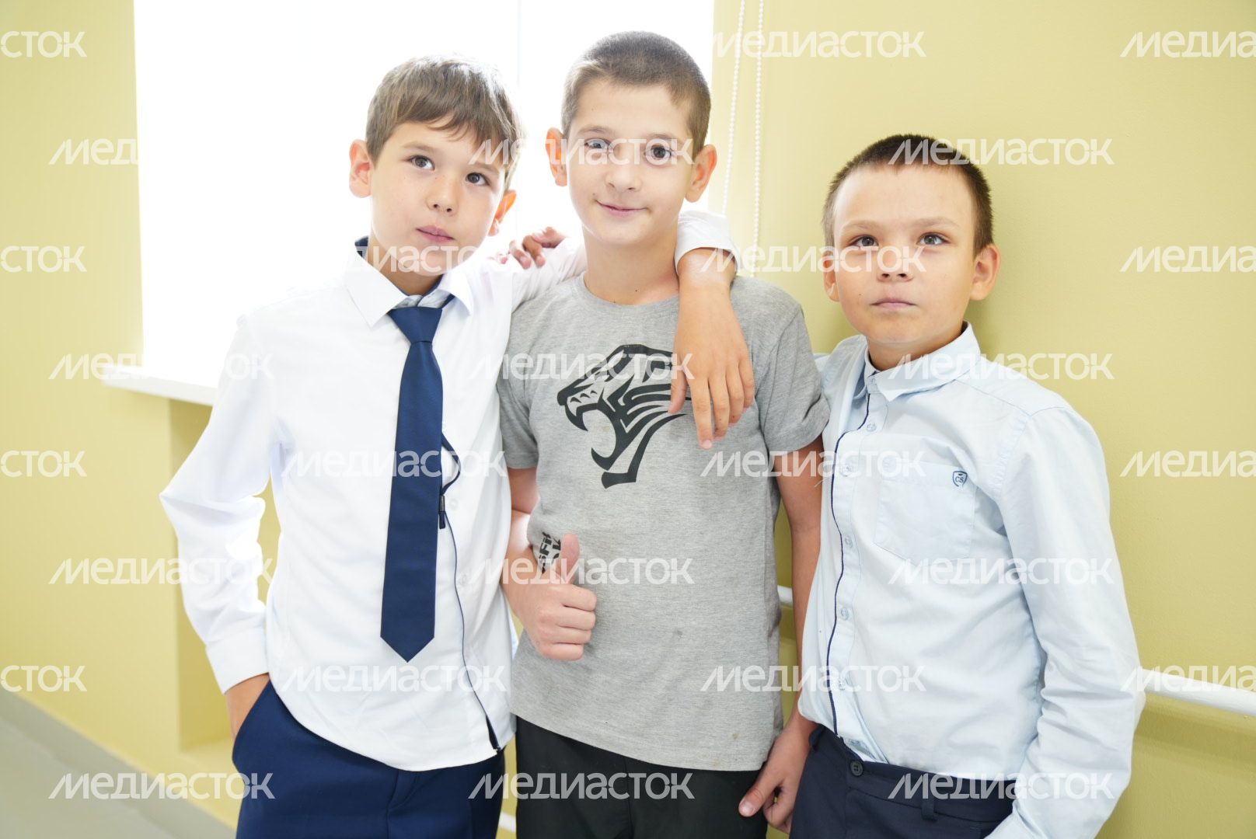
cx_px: 628
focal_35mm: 34
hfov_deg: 55.8
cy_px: 420
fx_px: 1187
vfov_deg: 38.9
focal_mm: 34
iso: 400
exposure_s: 1/50
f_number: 3.2
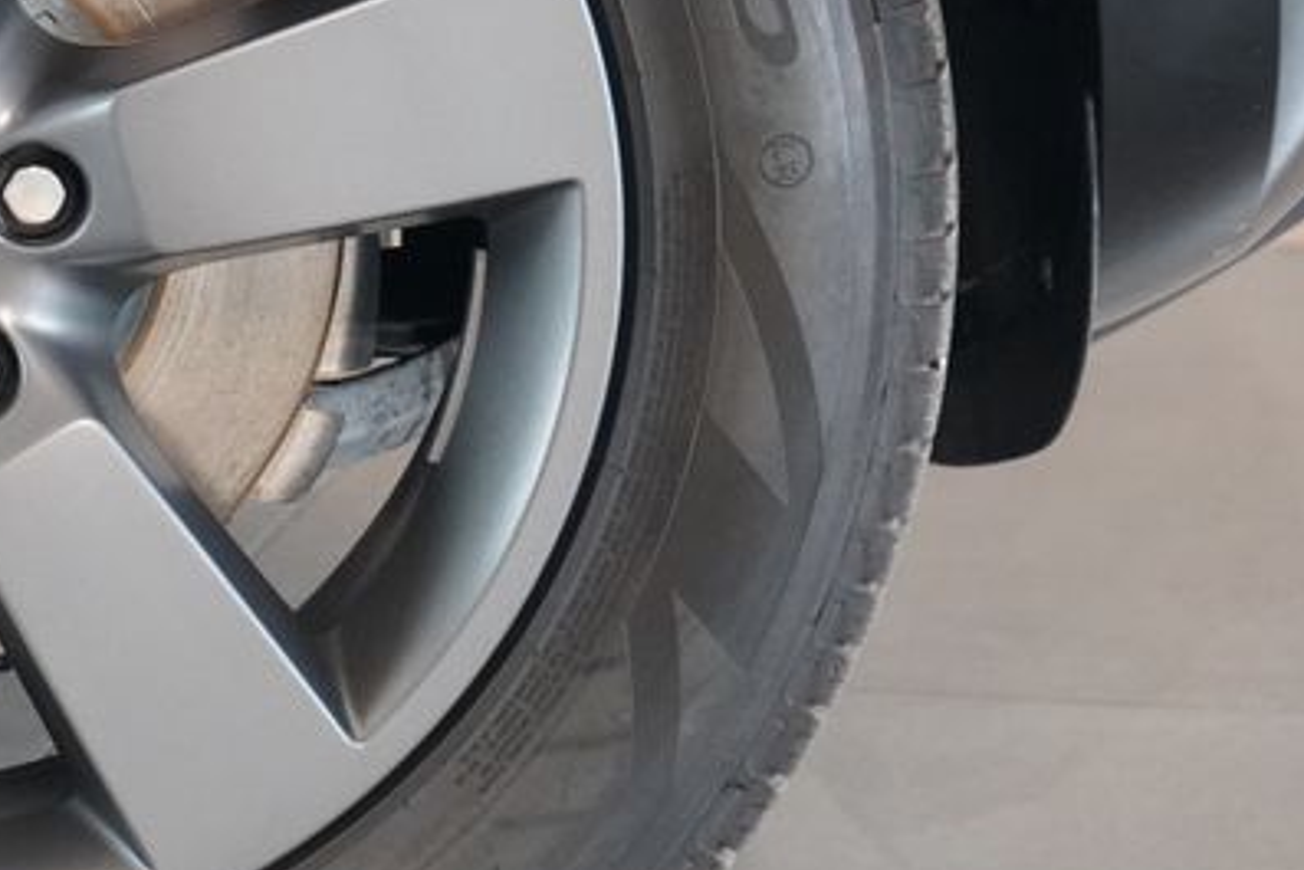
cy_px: 202
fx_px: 6268
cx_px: -105
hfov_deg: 11.7
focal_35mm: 173
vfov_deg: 7.9
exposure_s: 1/160
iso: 10000
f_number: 5.6
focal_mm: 67
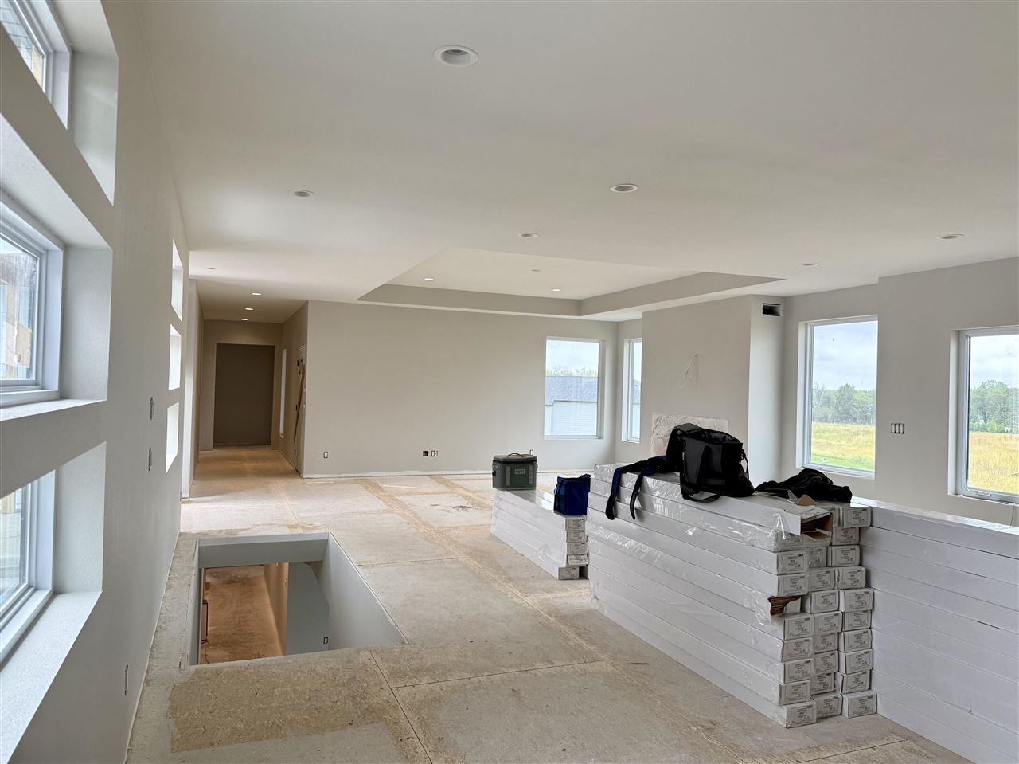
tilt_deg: +1.0
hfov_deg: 71.6
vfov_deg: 56.8
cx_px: 510
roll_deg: -1.2
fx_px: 706
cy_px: 382
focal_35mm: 24
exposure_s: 1/232
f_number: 1.78
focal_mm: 6.76
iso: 100
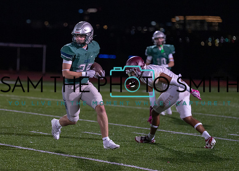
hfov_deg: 9.1
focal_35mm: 220
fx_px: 1496
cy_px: 76
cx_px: 66
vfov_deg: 6.5
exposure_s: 1/1000
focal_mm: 149
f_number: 2.8
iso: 2500
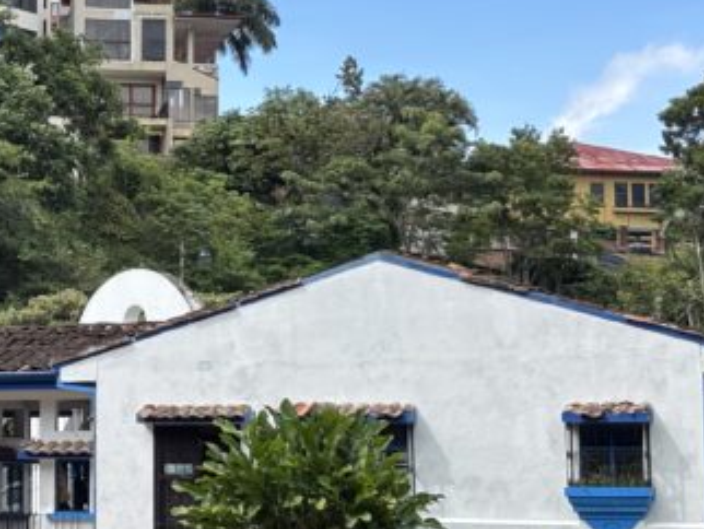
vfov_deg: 11.9
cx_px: 17
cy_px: 116
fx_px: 2524
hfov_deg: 15.6
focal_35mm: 124
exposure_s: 1/1381
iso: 32
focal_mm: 5.96
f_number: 1.6
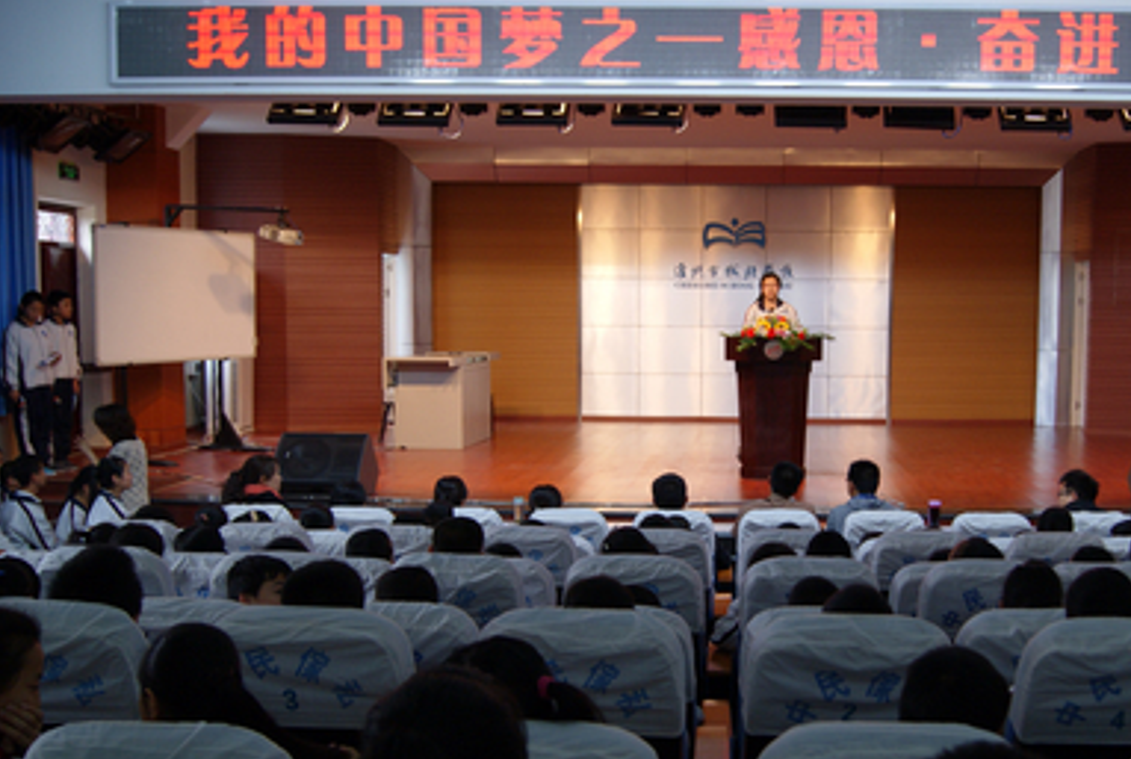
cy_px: 444
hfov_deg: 41.5
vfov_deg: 28.7
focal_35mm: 47
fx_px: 1479
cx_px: 718
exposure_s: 1/40
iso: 250
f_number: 4
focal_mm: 24
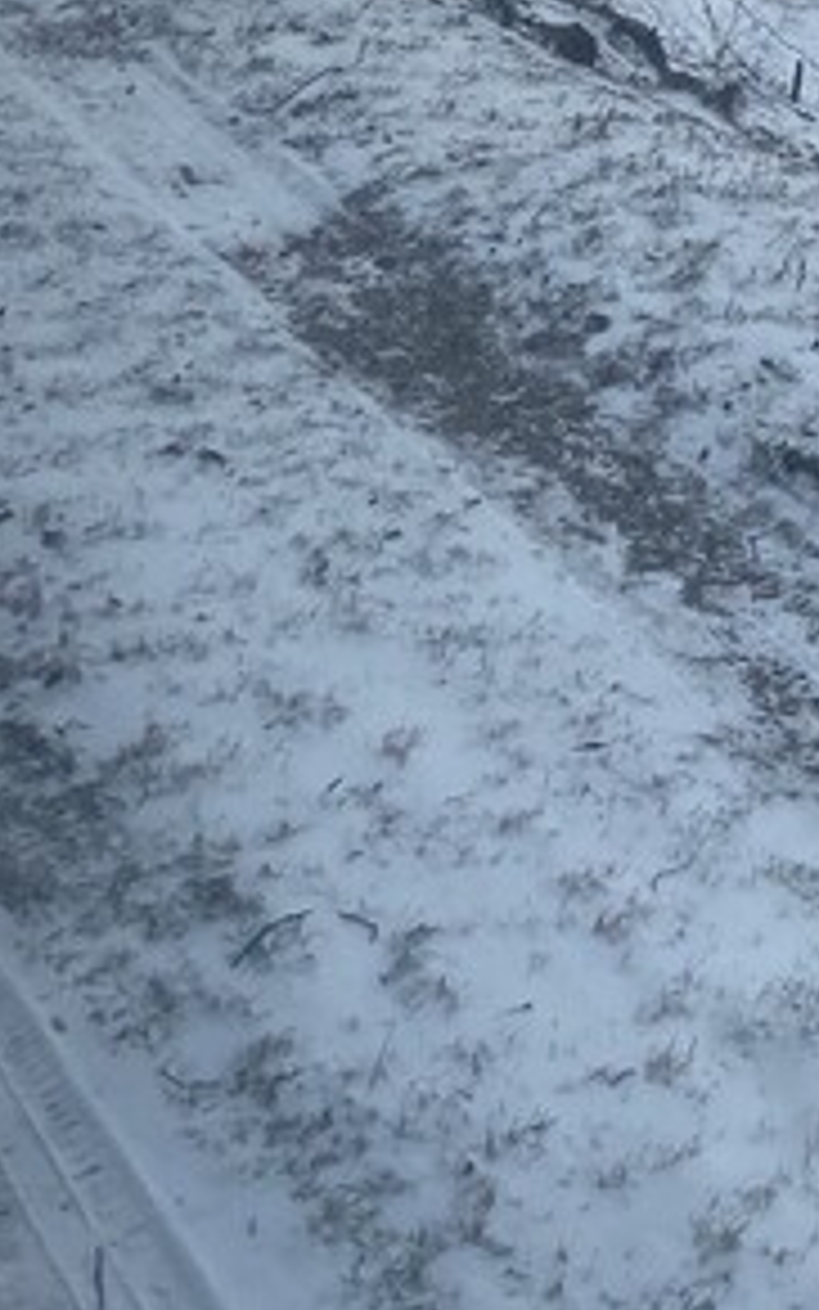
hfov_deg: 13.4
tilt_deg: -11.4
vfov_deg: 19.7
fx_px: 3462
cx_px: 693
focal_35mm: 97
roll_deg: +0.5
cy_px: -410
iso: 32
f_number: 1.8
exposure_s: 1/1300
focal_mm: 4.25
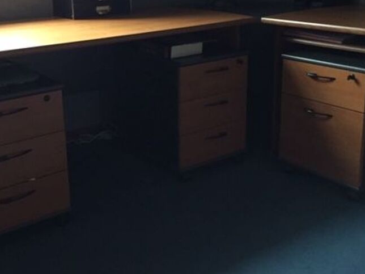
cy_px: 83
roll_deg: +0.6
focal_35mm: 45
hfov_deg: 41.9
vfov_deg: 31.8
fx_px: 474
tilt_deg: -13.2
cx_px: 147
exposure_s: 1/17
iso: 320
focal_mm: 4.15
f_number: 2.2
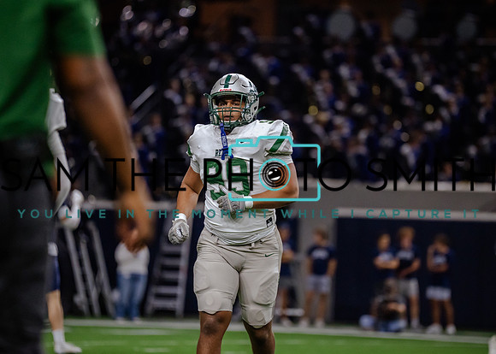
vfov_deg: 5.8
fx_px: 3511
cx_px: 279
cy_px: 165
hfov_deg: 8.1
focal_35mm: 249
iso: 3200
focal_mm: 200
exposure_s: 1/1250
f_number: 2.8
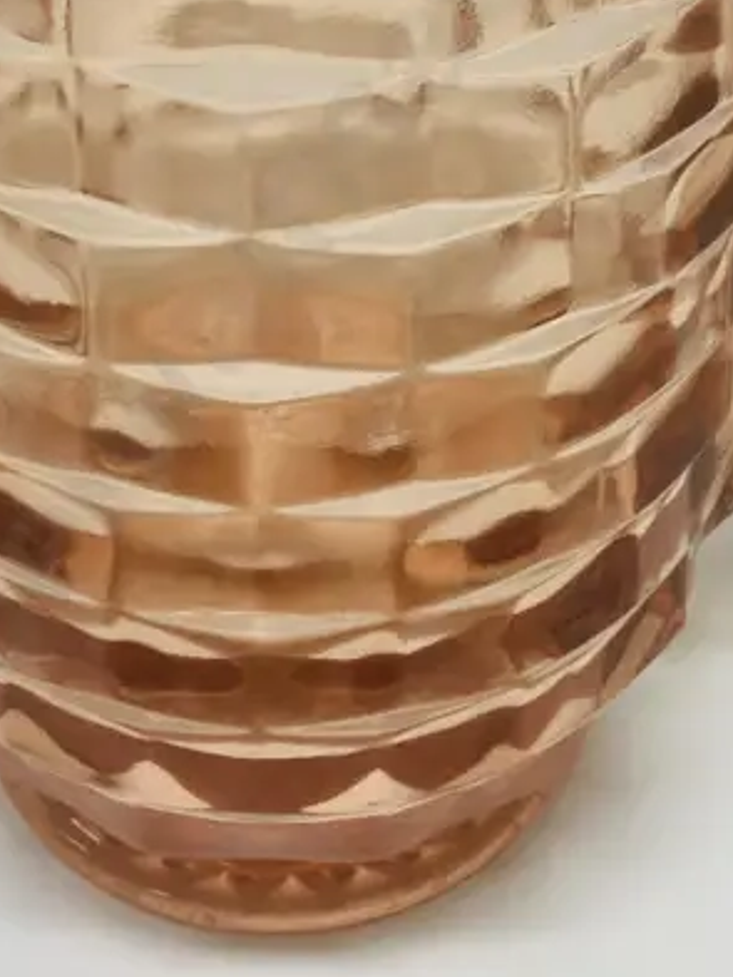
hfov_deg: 20.2
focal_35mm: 73
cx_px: 348
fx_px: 2060
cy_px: 152
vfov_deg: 26.0
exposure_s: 1/100
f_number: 1.8
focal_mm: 3.99
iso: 64
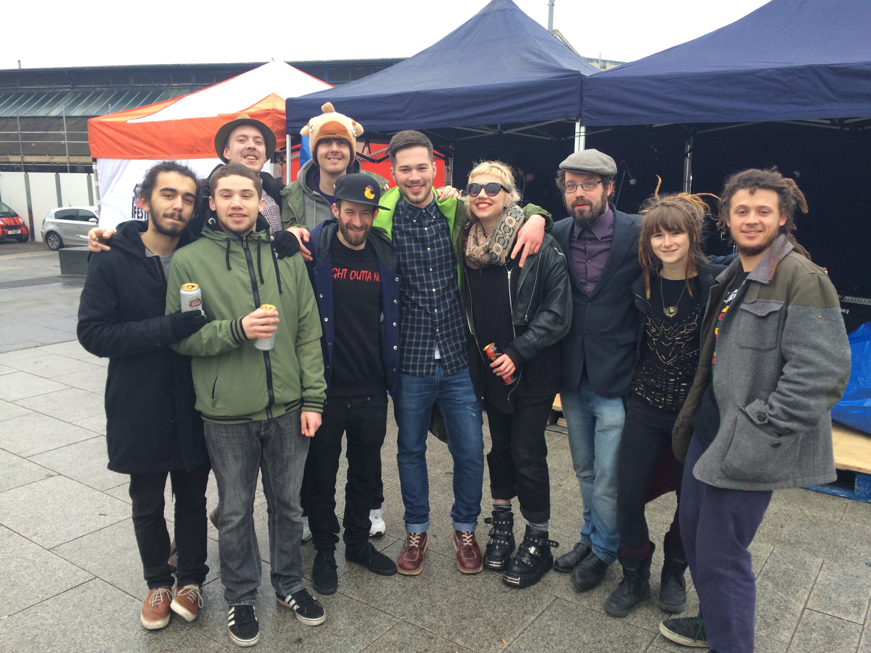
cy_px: 326
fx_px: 730
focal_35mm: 29
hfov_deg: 61.7
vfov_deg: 48.2
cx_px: 436
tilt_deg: -13.1
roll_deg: -0.2
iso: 50
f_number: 2.2
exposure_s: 1/60
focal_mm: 4.15
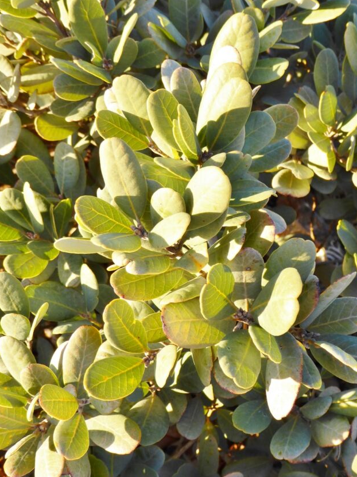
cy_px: 229
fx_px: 798
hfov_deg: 25.2
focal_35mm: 58
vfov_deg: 33.2
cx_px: 181
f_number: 4
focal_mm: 8.4
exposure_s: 1/60
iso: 100
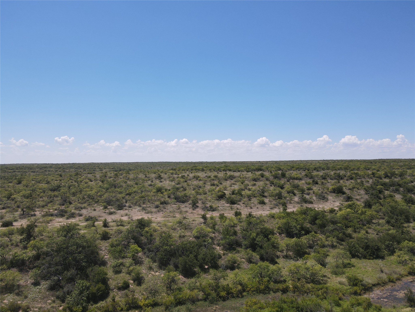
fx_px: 288
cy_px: 156
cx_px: 208
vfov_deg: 56.8
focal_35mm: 24
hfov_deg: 71.6
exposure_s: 1/800
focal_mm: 4.5
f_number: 2.8
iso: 100
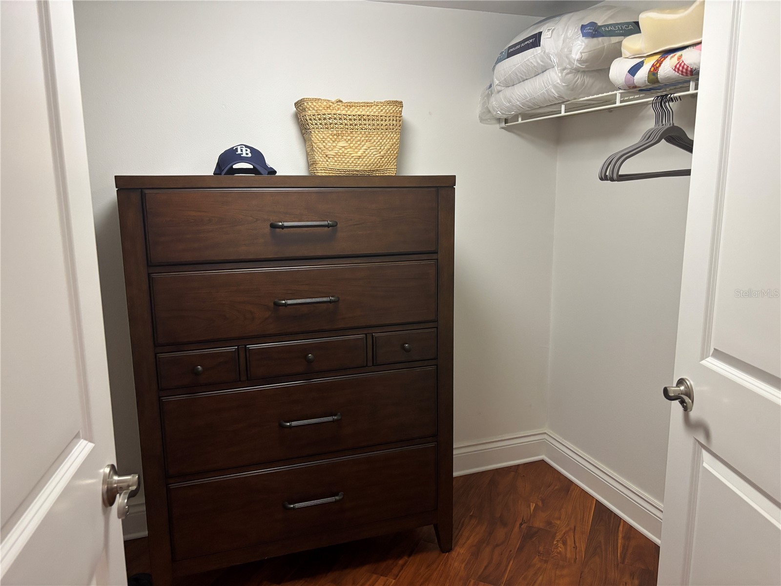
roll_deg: +0.1
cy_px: 293
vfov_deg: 53.1
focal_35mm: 26
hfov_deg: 67.3
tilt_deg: -10.4
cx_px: 390
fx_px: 587
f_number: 1.6
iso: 500
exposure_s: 1/60
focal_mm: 5.96
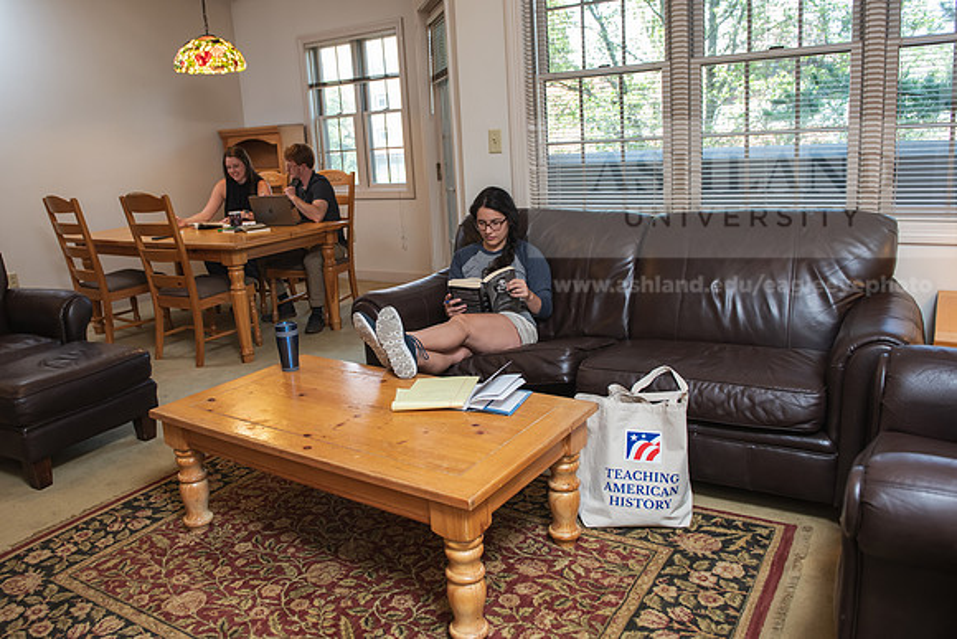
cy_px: 295
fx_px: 730
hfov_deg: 66.3
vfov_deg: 47.2
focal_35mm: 27
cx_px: 430
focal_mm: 24
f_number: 3.5
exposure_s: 1/125
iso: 800
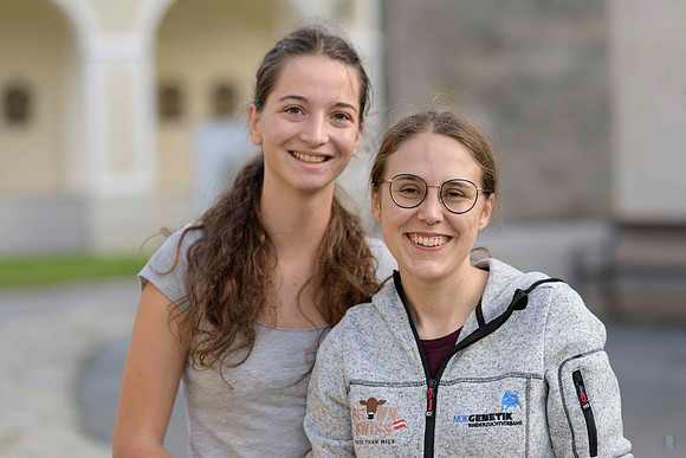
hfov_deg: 19.5
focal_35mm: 105
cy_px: 229
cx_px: 343
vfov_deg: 13.0
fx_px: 2001
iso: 200
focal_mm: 105
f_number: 2.8
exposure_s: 1/250
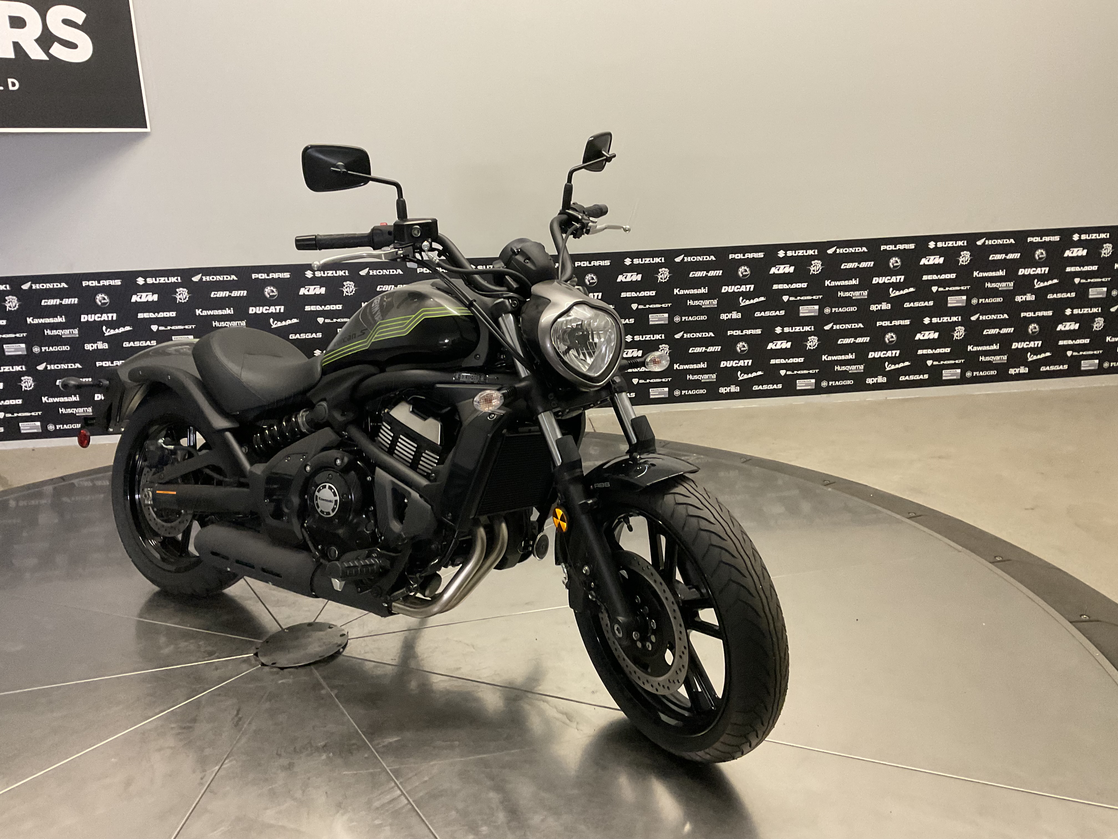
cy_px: 420
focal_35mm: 29
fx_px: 937
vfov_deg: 48.2
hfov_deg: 61.7
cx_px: 559
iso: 250
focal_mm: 3
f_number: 1.8
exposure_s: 1/60
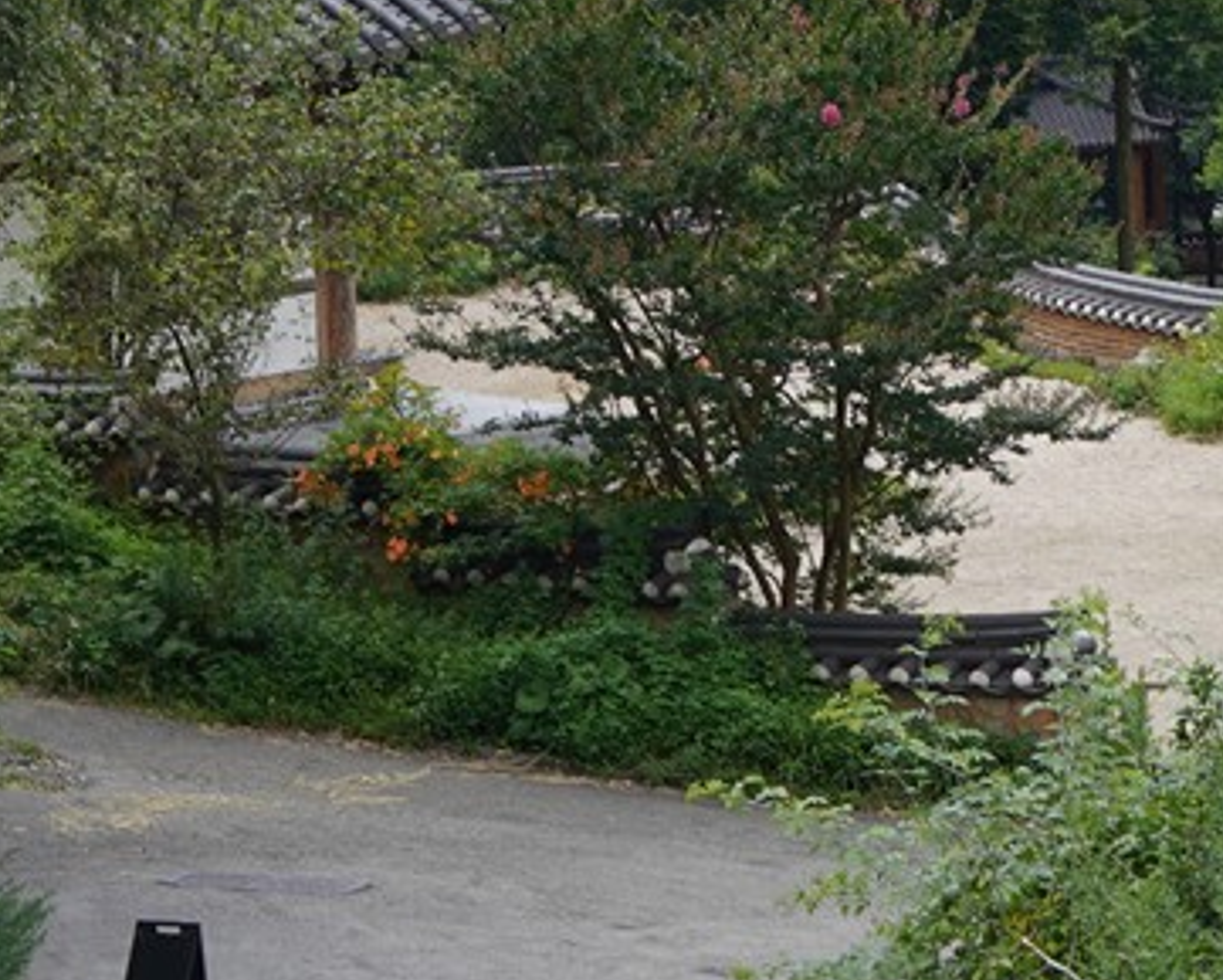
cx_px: 1525
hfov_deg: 10.4
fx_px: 6589
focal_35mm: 182
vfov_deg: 8.1
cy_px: -882
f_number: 6.3
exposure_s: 1/100
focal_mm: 35
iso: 100
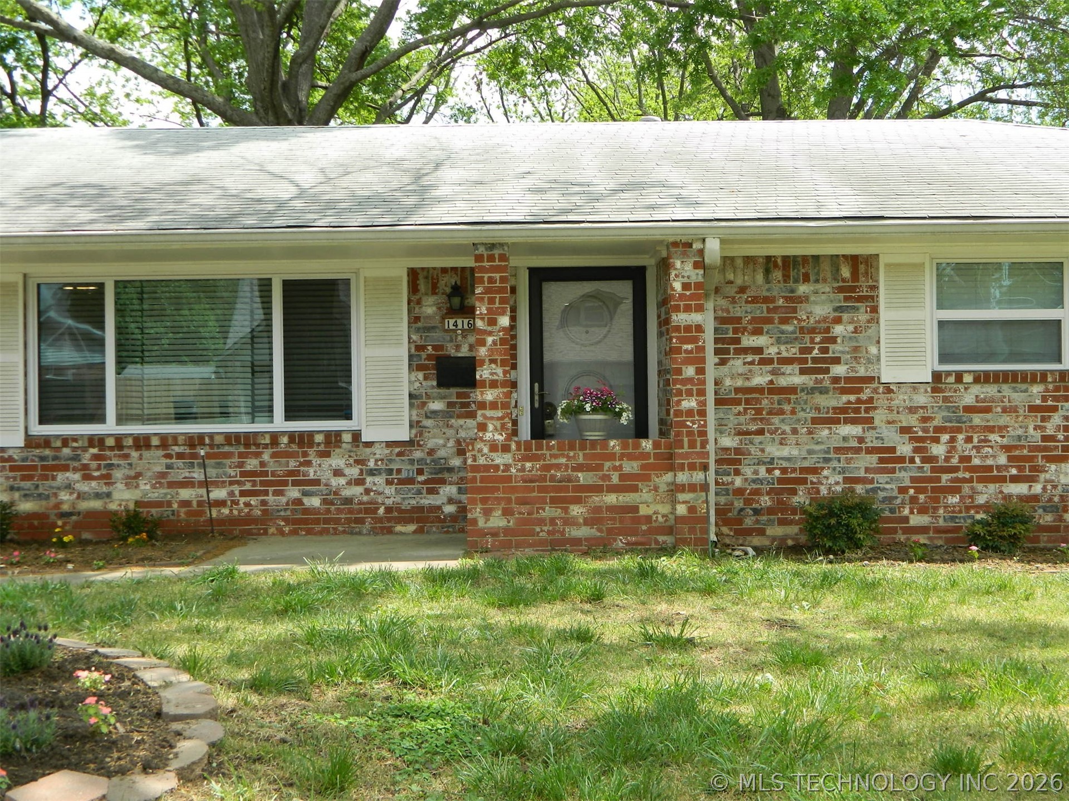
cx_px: 534
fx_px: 1451
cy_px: 400
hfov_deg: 40.4
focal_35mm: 47
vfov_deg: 30.9
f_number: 3.6
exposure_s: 1/200
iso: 80
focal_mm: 8.4
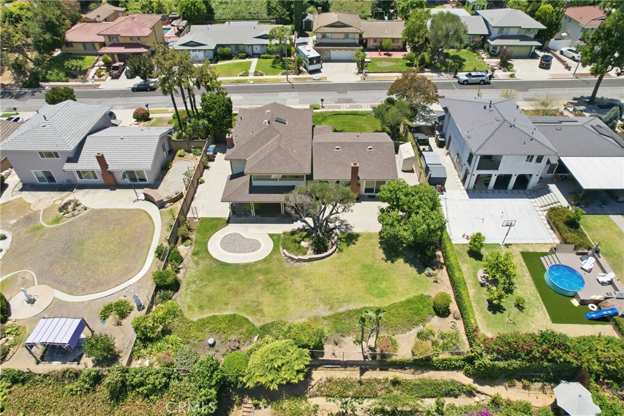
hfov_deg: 78.6
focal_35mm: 22
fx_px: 381
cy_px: 208
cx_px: 312
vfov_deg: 57.2
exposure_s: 1/2500
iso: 140
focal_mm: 8.4
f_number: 2.8
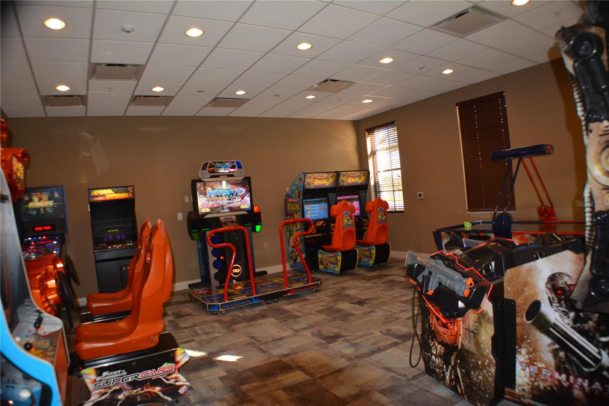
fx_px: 507
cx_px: 304
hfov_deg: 61.9
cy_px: 203
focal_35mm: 30
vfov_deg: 43.6
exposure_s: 1/80
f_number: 3.8
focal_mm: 20
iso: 400
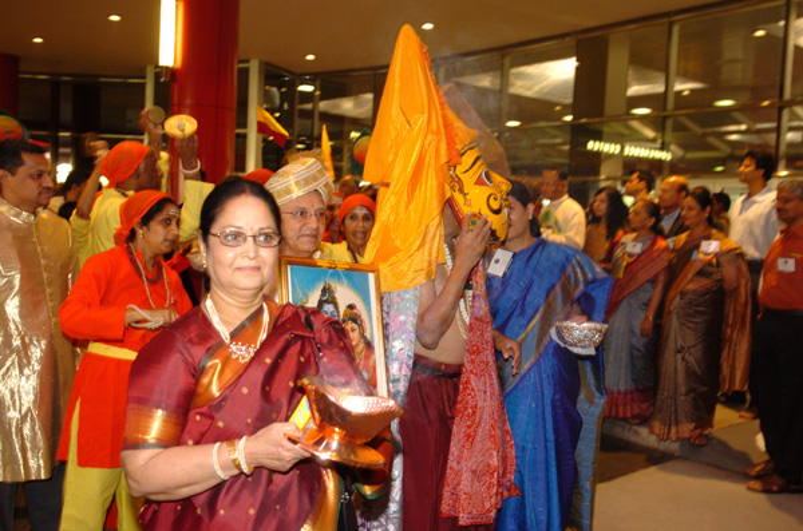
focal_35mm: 33
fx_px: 734
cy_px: 266
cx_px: 402
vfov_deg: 39.8
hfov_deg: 57.3
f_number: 3.5
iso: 400
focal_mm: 22
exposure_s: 1/30
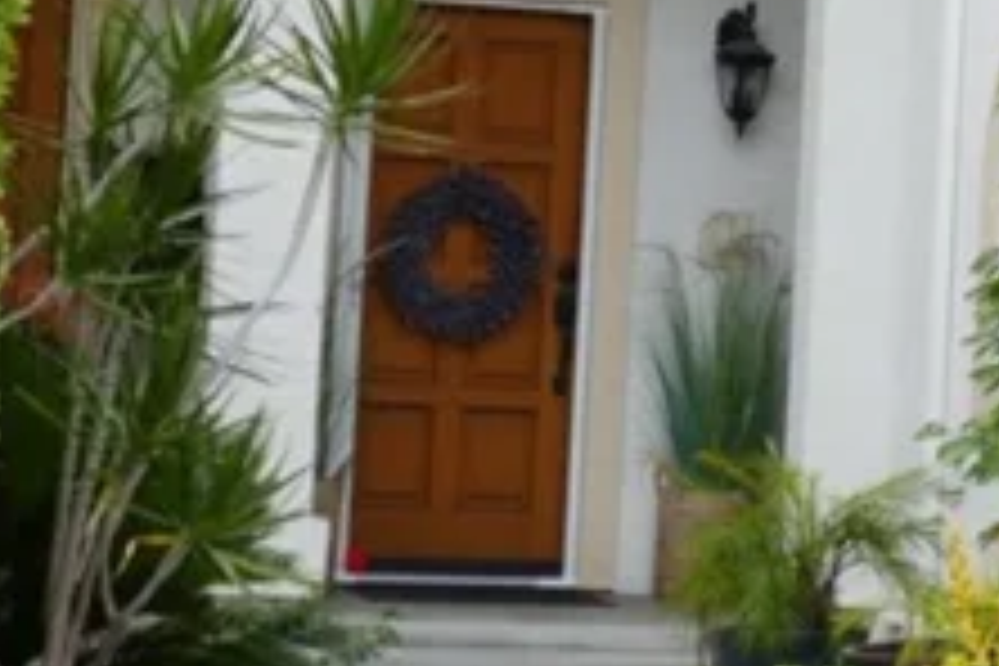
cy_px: -36
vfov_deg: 7.4
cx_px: 1584
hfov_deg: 10.6
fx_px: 5133
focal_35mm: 185
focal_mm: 17.8
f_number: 4
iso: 125
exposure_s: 1/250
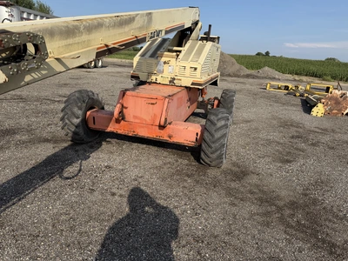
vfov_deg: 56.8
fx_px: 241
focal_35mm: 24
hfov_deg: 71.6
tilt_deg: -19.2
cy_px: 130
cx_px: 174
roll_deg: -3.7
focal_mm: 6.76
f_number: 1.78
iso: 100
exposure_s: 1/6173
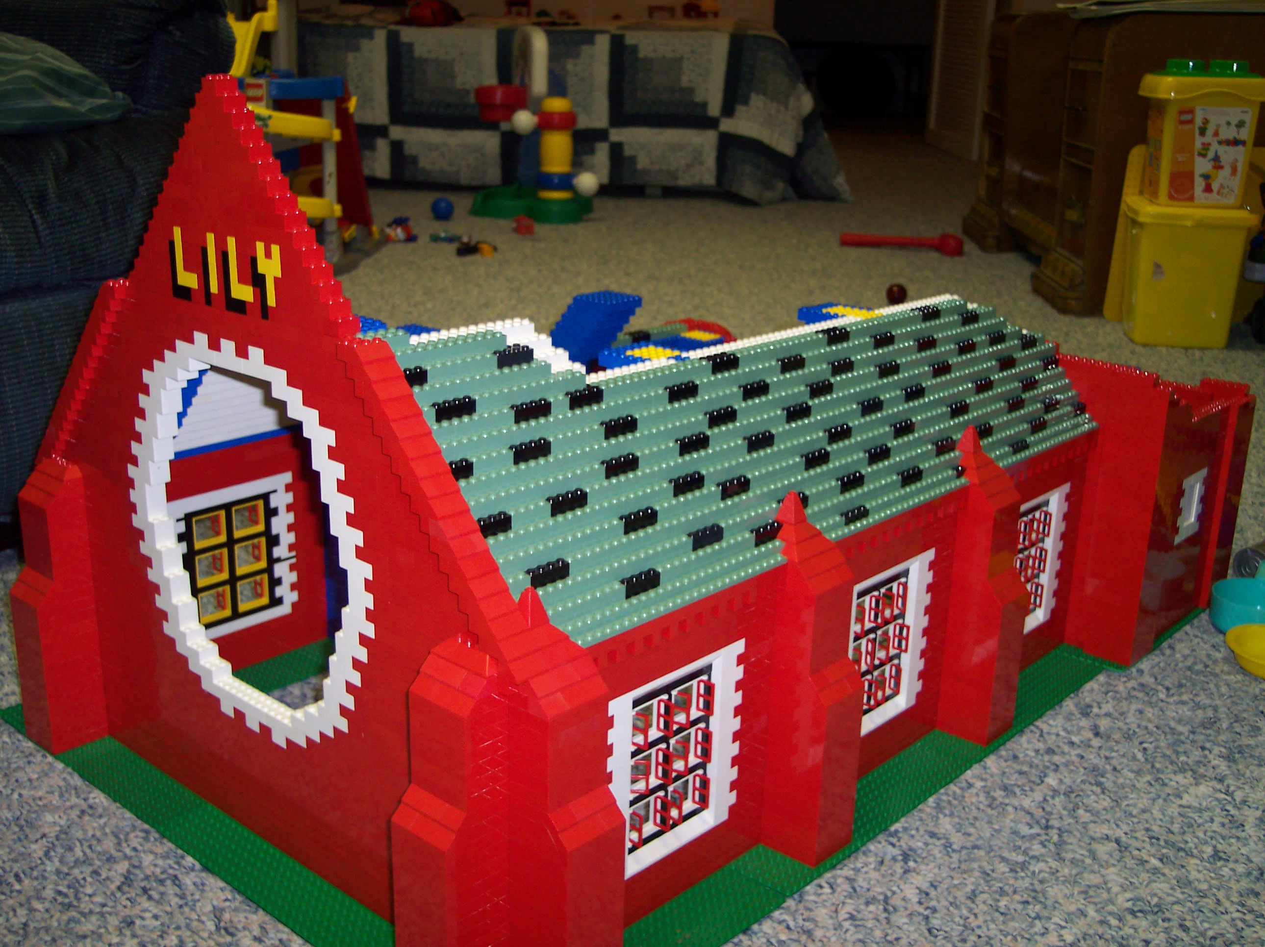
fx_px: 1388
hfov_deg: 49.0
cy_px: 474
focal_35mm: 38
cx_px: 632
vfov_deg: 37.7
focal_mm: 8
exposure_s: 1/30
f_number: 2.8
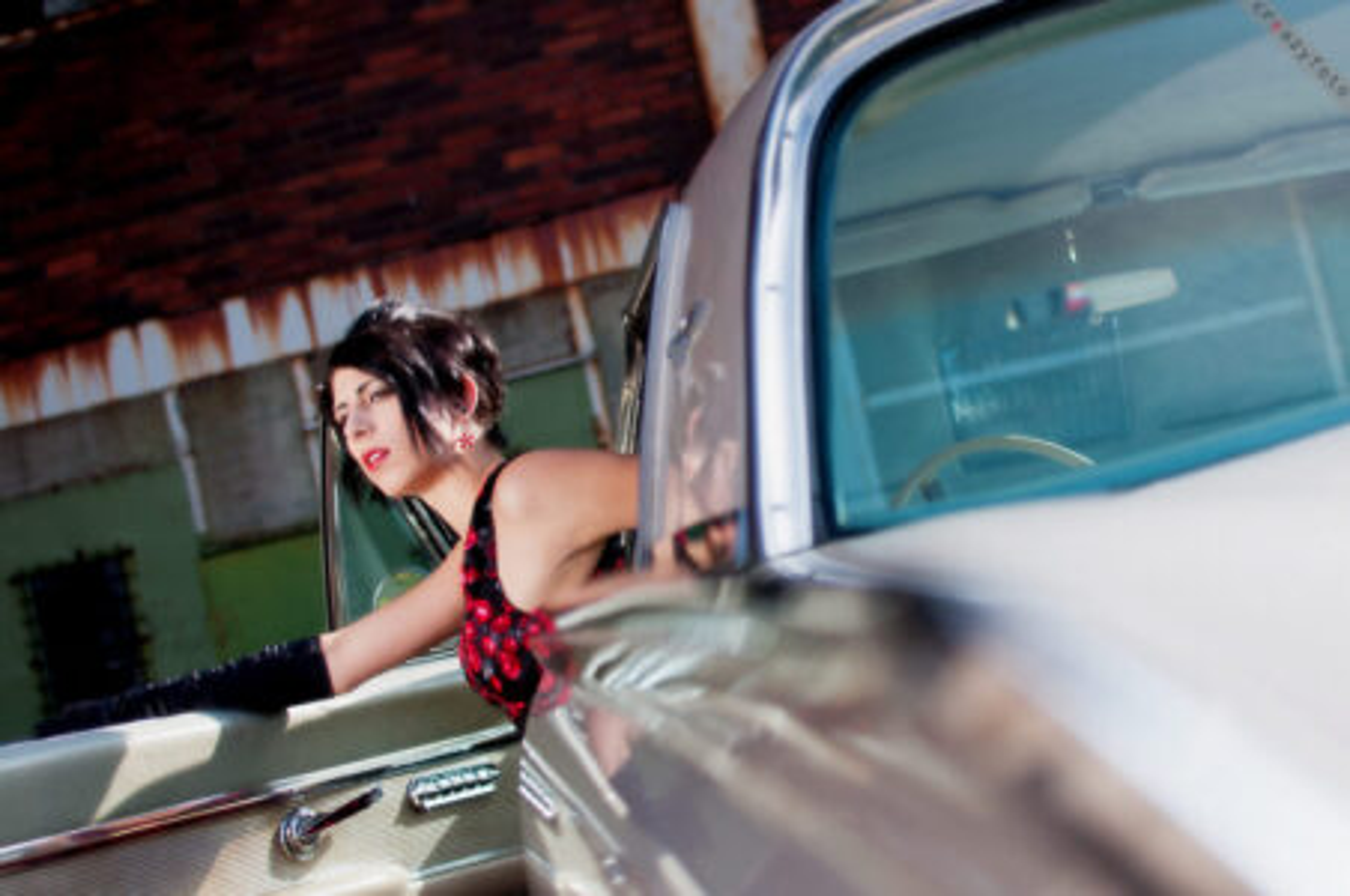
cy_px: 448
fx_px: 1966
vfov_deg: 25.7
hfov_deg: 37.9
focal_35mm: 52
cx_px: 675
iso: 200
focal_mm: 35
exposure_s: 1/4000
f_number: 2.5
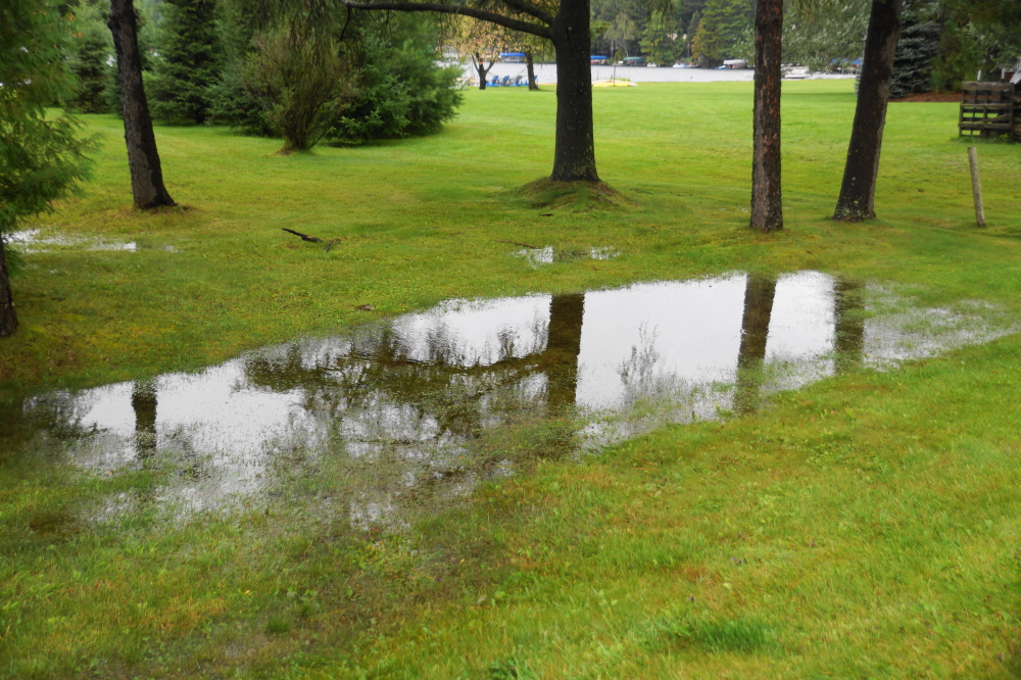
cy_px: 340
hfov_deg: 49.6
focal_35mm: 39
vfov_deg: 34.2
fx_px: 1106
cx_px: 510
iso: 100
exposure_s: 1/60
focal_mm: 26
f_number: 4
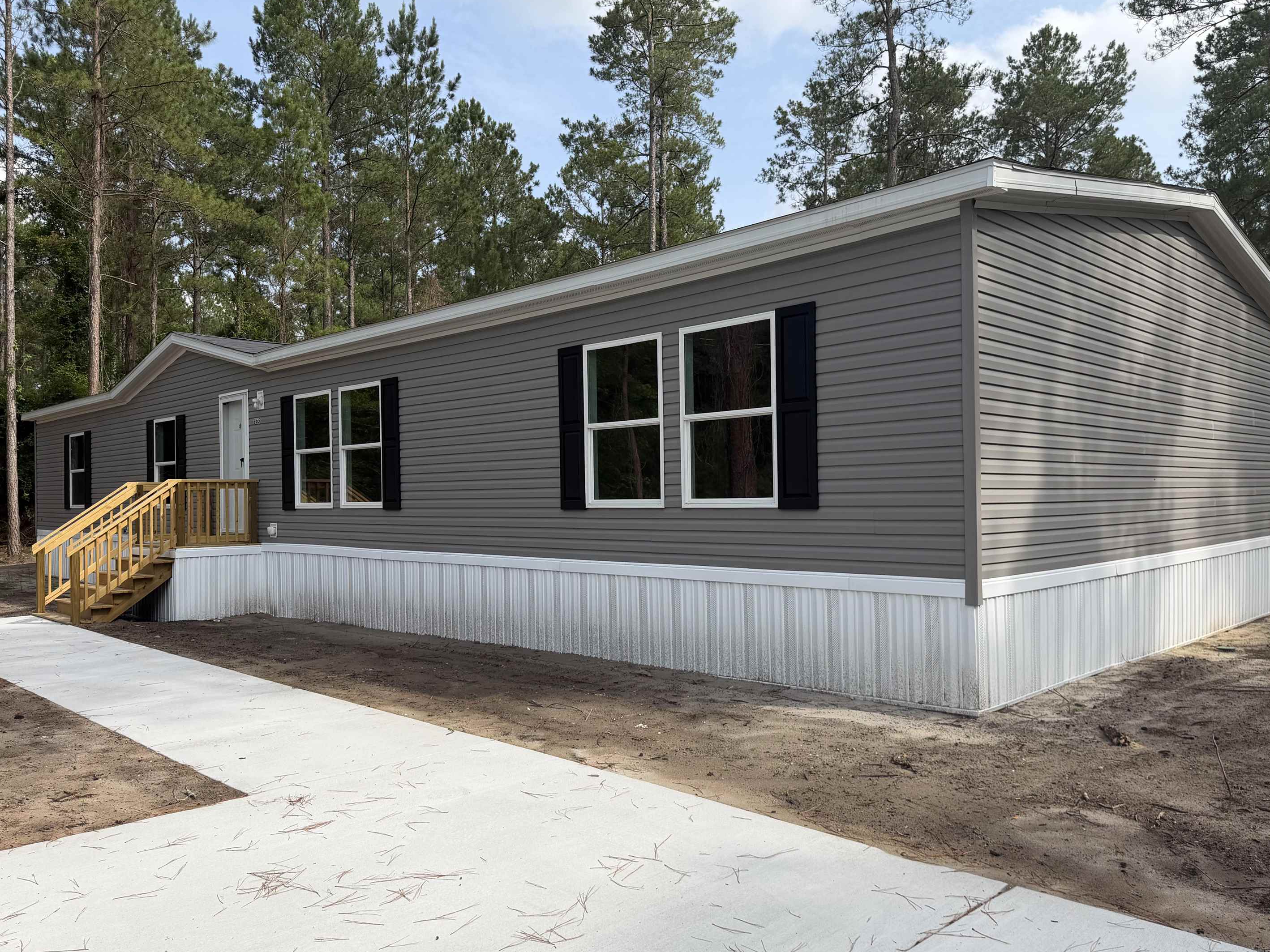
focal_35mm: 26
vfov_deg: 53.1
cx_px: 674
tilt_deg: +0.7
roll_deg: +1.2
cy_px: 489
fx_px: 954
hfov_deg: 67.2
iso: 80
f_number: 1.78
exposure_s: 1/3953
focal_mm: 6.76
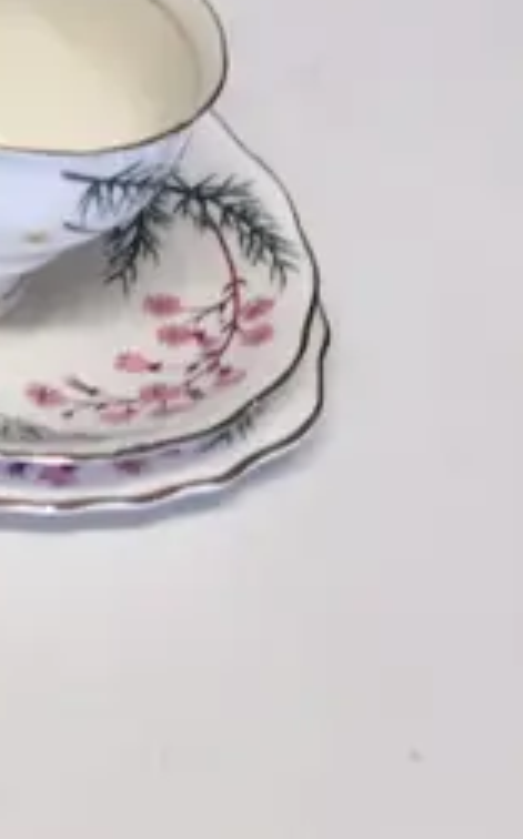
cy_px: 80
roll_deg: +0.0
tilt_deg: -40.1
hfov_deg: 8.4
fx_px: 2857
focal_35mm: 125
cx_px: -1166
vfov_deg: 16.5
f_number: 2.2
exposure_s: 1/33
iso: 32
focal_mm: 4.15
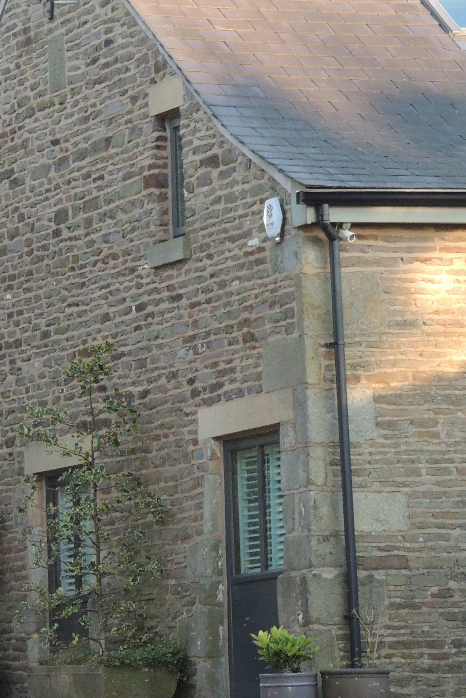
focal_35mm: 312
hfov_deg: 4.4
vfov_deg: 6.6
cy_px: 307
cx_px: 282
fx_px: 6057
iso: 320
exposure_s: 1/125
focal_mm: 30.3
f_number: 4.5
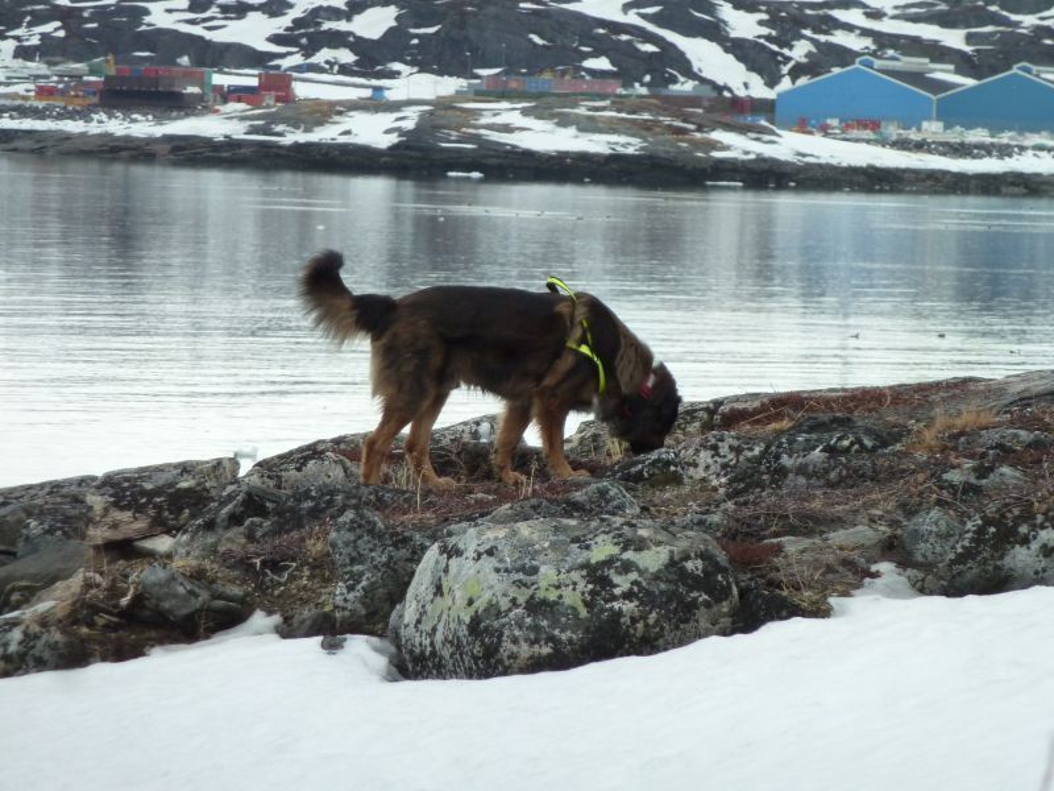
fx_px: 9135
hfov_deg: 6.6
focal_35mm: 300
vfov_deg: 5.0
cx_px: 527
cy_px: 396
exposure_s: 1/250
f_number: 4.9
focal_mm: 49.2
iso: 250
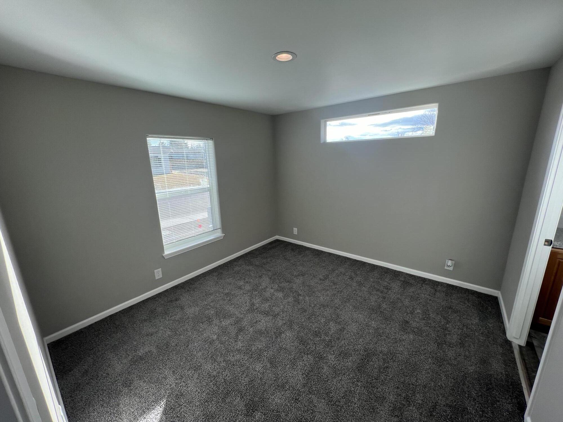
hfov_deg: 106.2
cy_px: 211
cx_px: 282
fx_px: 211
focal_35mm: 13
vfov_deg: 89.9
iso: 32
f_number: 1.8
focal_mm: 1.57
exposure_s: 1/132
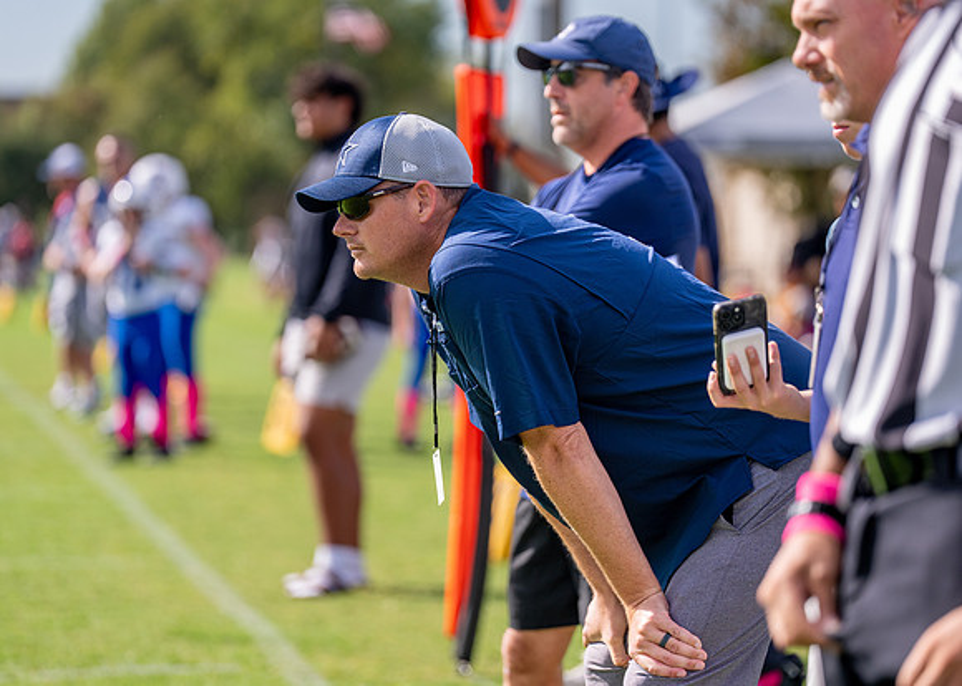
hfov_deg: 11.2
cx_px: 463
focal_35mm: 180
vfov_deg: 8.0
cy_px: 325
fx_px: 4908
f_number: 2.8
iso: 250
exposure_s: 1/3200
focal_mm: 152
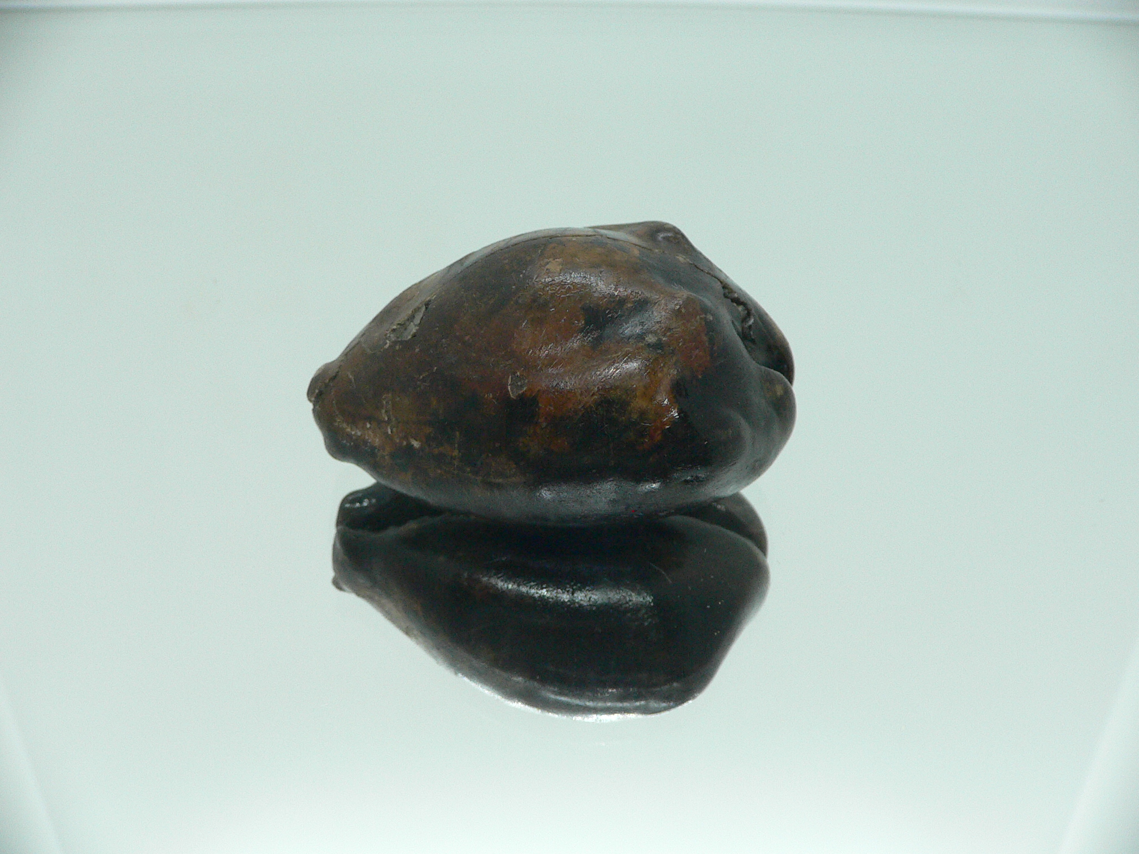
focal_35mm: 35
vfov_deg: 40.7
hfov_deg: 52.6
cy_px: 427
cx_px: 570
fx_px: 1152
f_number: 2.8
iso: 200
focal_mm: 4.6
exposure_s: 1/60
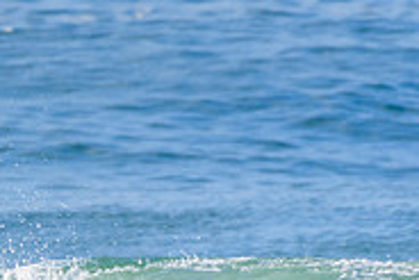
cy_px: 422
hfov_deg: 0.9
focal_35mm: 2365
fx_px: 27547
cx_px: 59
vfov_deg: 0.6
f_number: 5.6
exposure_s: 1/2000
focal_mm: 500
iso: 320
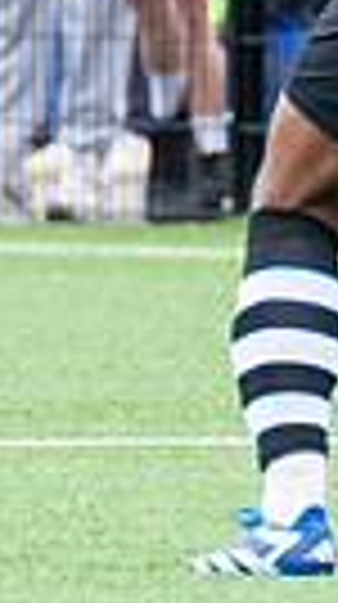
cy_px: -143
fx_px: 40592
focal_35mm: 2538
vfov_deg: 0.9
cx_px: 1664
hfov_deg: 0.5
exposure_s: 1/1250
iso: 800
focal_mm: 200
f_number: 4
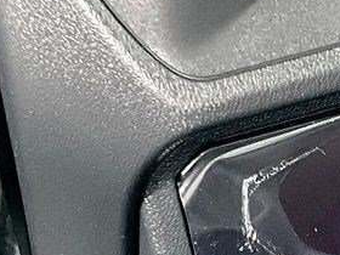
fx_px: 1630
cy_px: -8
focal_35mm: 166
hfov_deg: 11.3
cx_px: 549
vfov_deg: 8.9
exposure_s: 1/48
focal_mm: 3
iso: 320
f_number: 1.8
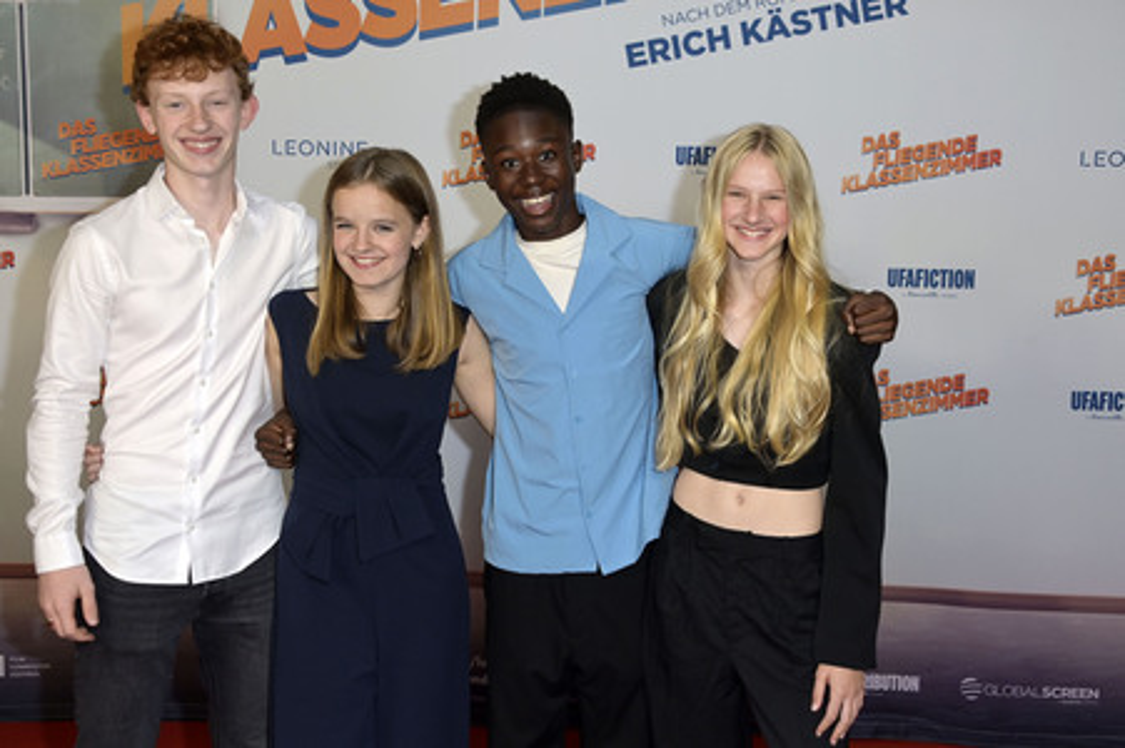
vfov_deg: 31.8
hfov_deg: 46.4
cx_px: 562
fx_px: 1312
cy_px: 374
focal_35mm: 42
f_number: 5.6
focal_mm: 42
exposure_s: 1/250
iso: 640
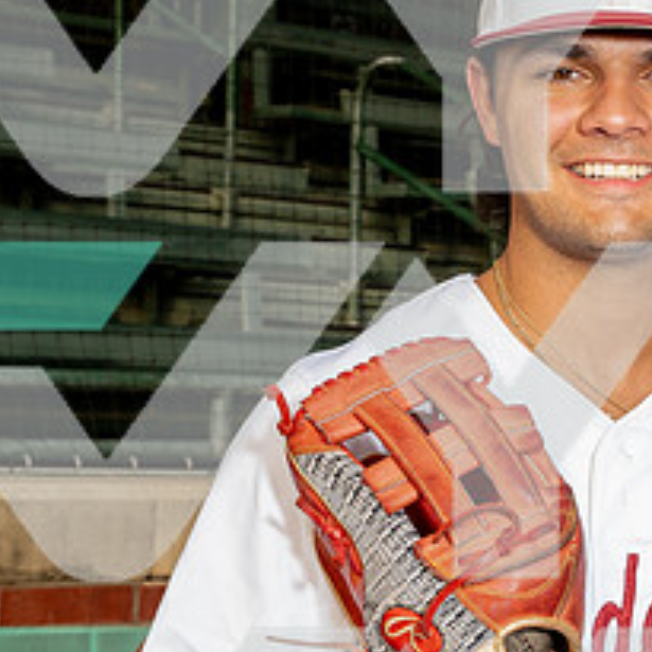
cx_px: 639
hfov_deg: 13.8
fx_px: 2664
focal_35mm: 125
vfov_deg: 13.9
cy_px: 412
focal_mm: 52
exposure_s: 1/250
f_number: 11
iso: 400
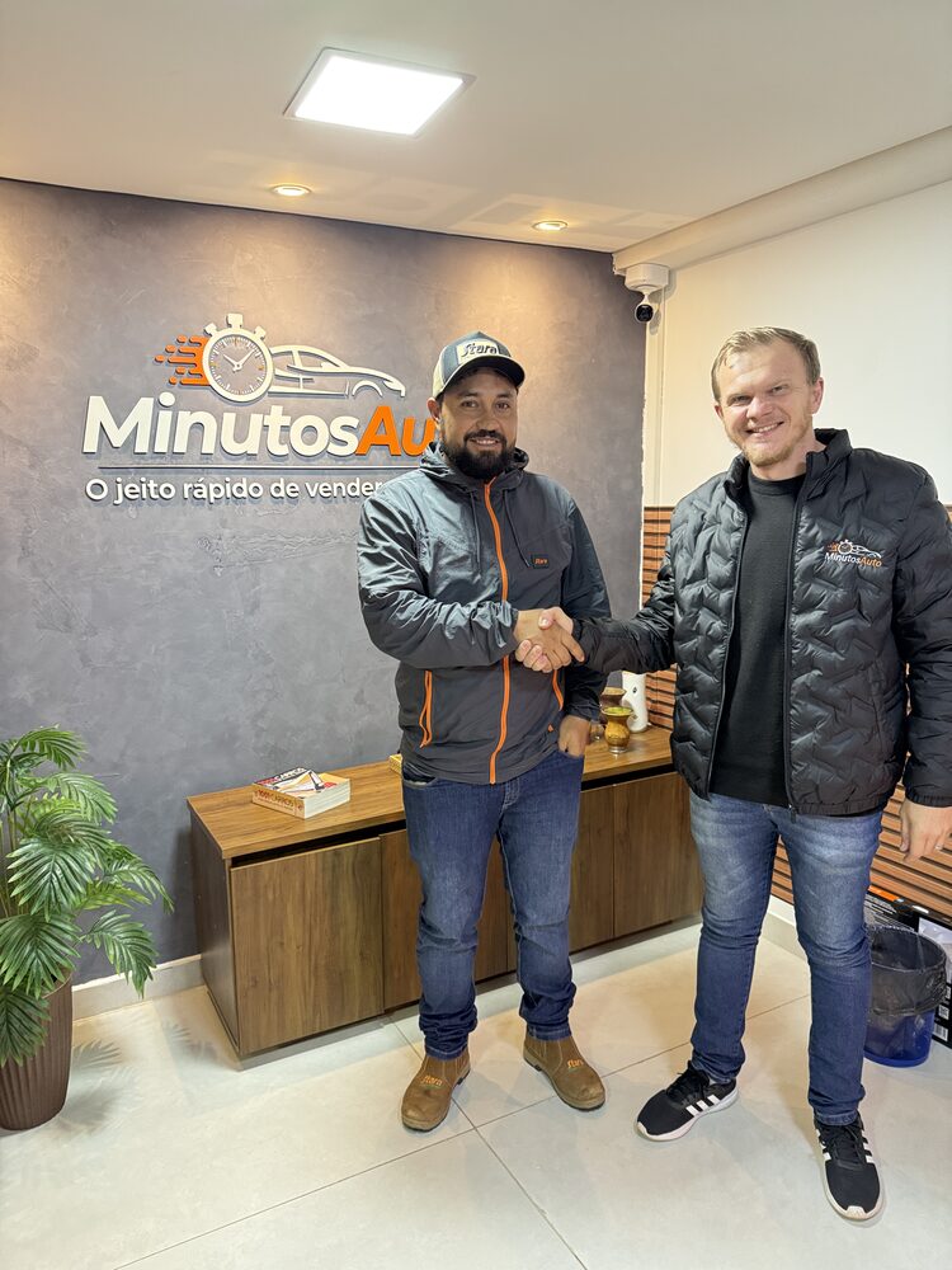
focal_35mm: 24
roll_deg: +0.8
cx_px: 476
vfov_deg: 71.6
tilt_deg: -9.4
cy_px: 635
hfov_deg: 56.8
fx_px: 880
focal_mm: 6.76
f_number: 1.78
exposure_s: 1/60
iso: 800
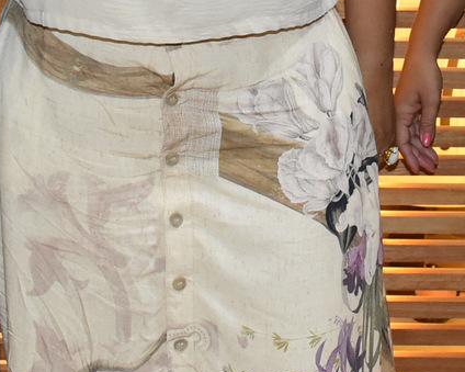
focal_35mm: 117
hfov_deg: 16.3
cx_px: 360
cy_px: -203
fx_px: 1610
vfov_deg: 12.5
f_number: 5.6
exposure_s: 1/100
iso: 1600
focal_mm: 22
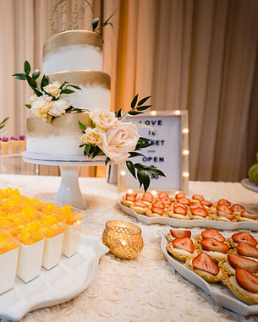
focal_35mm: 20
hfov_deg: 56.1
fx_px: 191
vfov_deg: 80.4
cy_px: 159
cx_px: 14
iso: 1250
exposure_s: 1/160
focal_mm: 14
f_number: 2.8
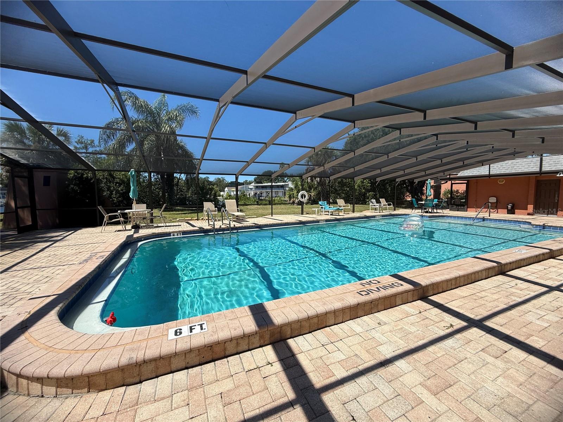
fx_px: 228
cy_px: 211
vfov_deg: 85.7
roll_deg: +0.4
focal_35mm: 14
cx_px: 282
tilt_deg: -4.8
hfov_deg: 102.1
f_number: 2.2
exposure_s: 1/1189
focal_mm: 2.22
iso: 50
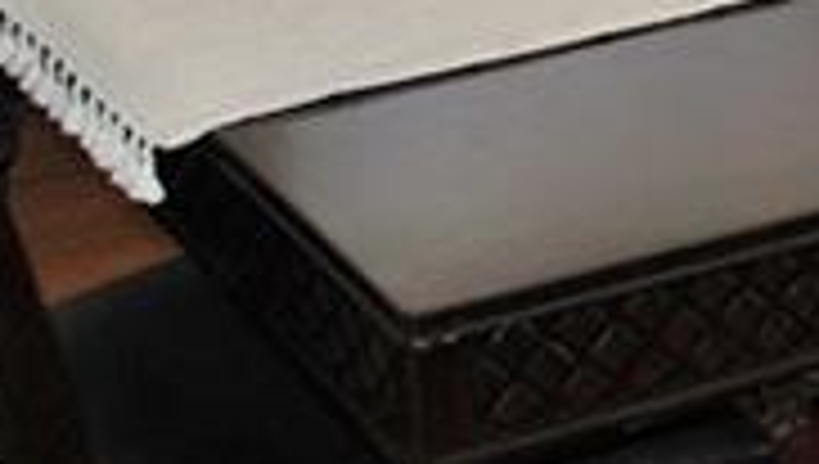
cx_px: 1264
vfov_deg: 7.3
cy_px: -599
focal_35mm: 159
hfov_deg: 12.7
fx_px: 3458
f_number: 3.5
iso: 200
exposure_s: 1/125
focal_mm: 18
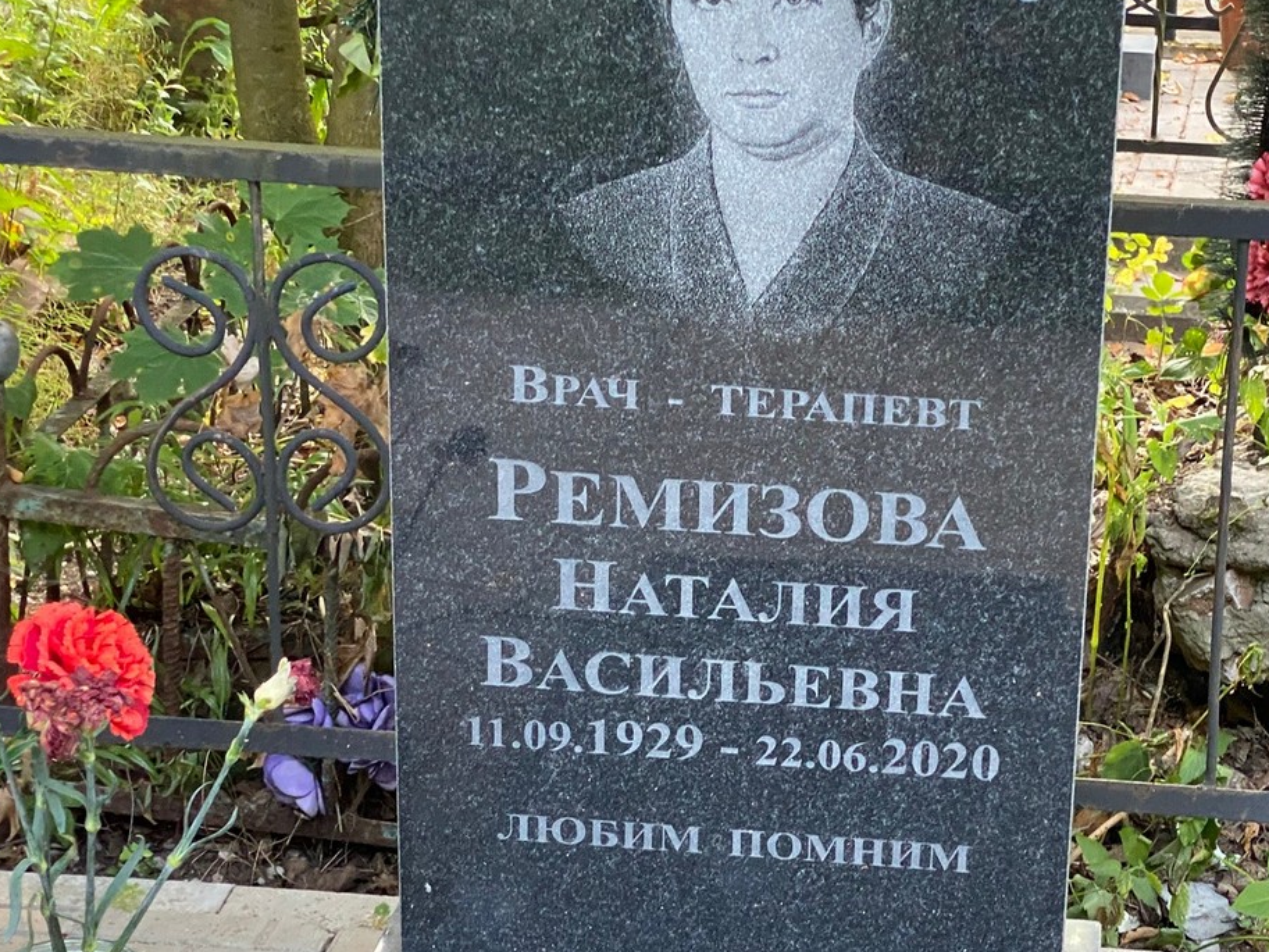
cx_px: 849
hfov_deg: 23.7
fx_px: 3006
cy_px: 582
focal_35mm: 82
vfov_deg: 18.0
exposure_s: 1/94
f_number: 2
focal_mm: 6
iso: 160
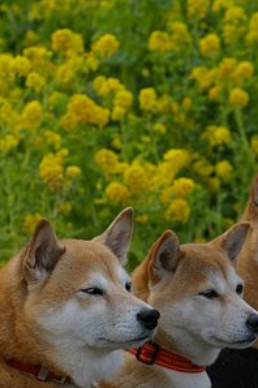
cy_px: 228
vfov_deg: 8.9
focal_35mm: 232
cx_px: 179
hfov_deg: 5.9
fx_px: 2500
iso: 200
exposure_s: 1/180
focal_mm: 90
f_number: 6.7
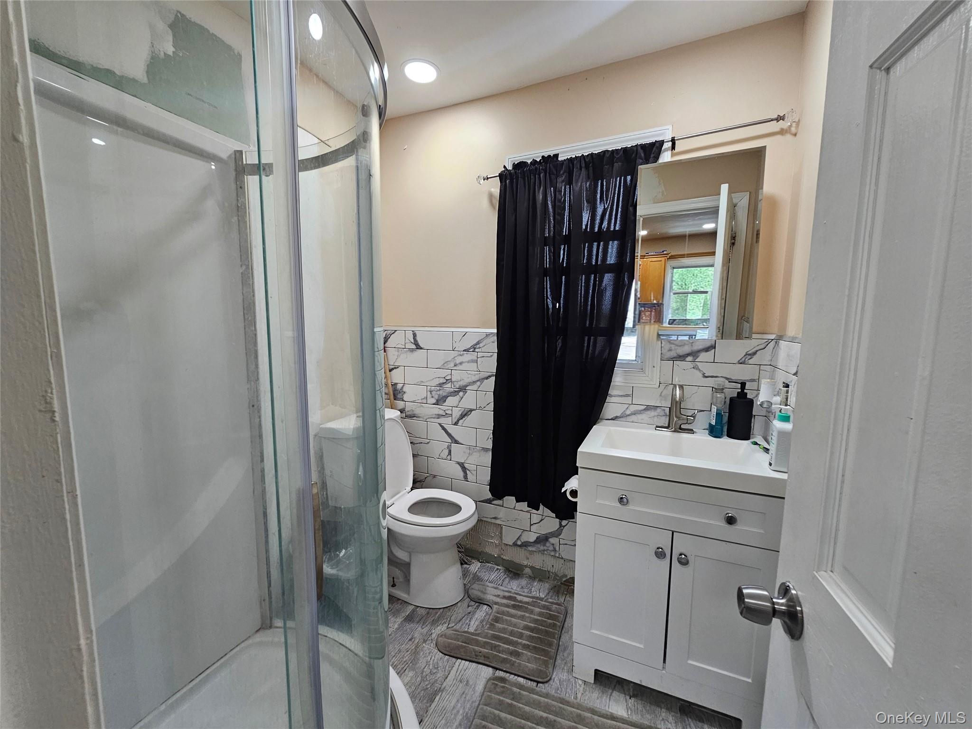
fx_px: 365
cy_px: 364
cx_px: 486
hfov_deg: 106.2
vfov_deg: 89.9
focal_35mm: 13
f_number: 2.2
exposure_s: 1/60
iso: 100
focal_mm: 2.2
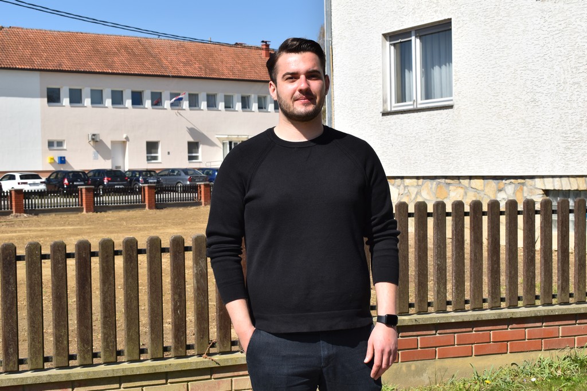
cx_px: 294
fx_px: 978
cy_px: 196
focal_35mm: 60
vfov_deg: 22.6
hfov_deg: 33.4
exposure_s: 1/200
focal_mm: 40
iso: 100
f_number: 13
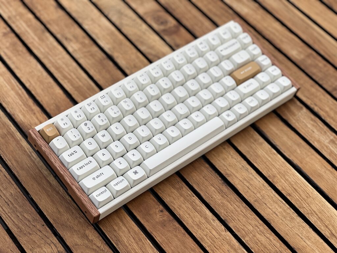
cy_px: 126
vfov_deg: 19.1
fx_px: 750
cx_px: 168
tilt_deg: -51.2
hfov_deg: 25.3
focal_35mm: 77
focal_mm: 9
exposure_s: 1/121
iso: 80
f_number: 2.8
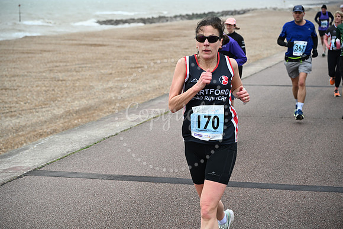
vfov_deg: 19.2
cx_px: 172
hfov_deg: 28.4
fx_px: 677
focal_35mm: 71
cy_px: 114
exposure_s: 1/800
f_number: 4
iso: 500
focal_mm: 71
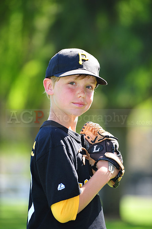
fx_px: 1268
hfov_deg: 6.9
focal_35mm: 200
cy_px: 114
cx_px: 76
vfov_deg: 10.3
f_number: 4.5
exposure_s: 1/250
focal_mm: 200
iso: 200
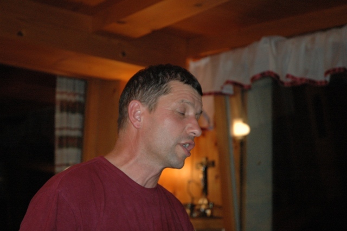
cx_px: 174
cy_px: 116
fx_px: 809
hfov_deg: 24.2
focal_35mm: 84
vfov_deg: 16.2
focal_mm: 56
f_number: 4.5
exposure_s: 1/60
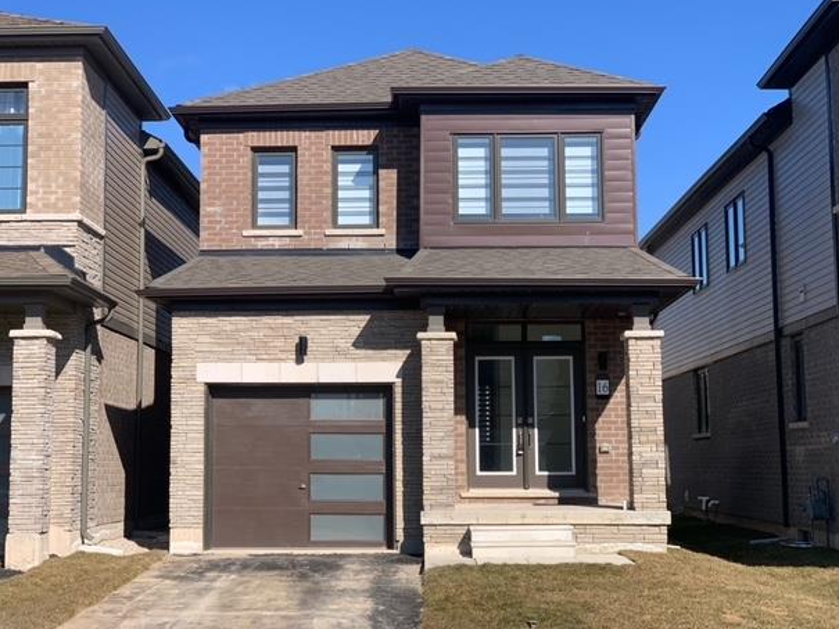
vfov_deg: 26.6
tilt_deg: +7.9
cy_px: 319
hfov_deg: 34.9
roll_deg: -0.6
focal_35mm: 55
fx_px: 1333
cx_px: 398
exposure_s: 1/1229
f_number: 2.4
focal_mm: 6
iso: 16
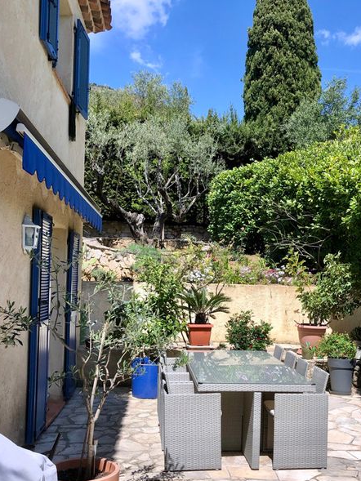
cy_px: 261
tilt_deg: +3.8
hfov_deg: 37.4
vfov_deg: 48.9
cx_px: 236
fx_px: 528
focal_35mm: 38
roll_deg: +0.2
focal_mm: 4
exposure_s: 1/1736
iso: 20
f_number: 1.8
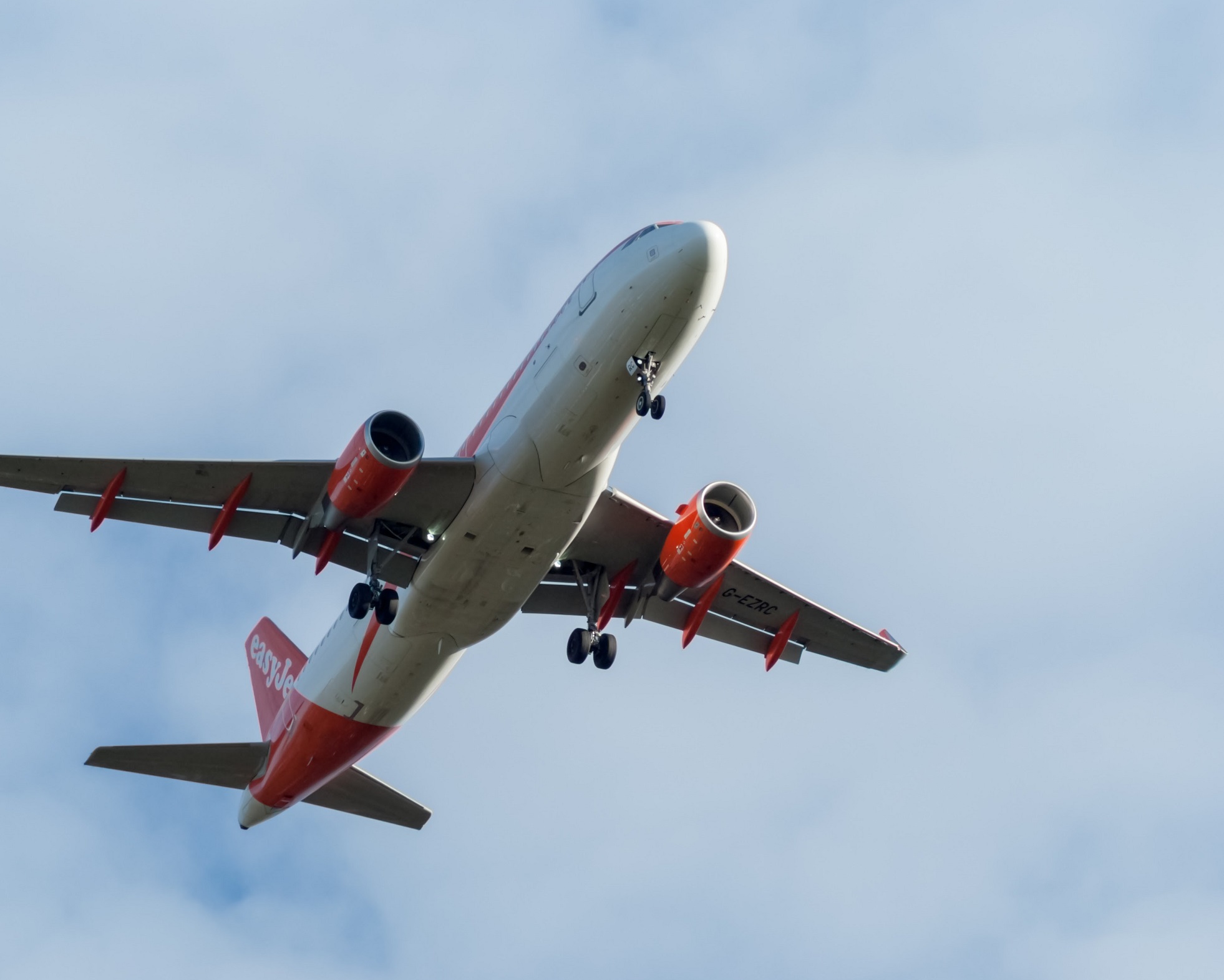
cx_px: 511
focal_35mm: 206
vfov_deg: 7.5
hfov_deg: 9.4
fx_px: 7463
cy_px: 488
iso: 400
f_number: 7.1
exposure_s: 1/1250
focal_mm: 120
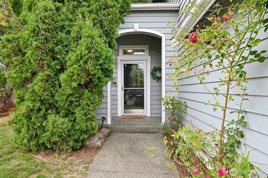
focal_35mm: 23
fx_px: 171
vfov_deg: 55.1
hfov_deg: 76.1
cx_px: 134
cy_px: 89
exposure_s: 1/100
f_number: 8
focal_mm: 23
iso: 400
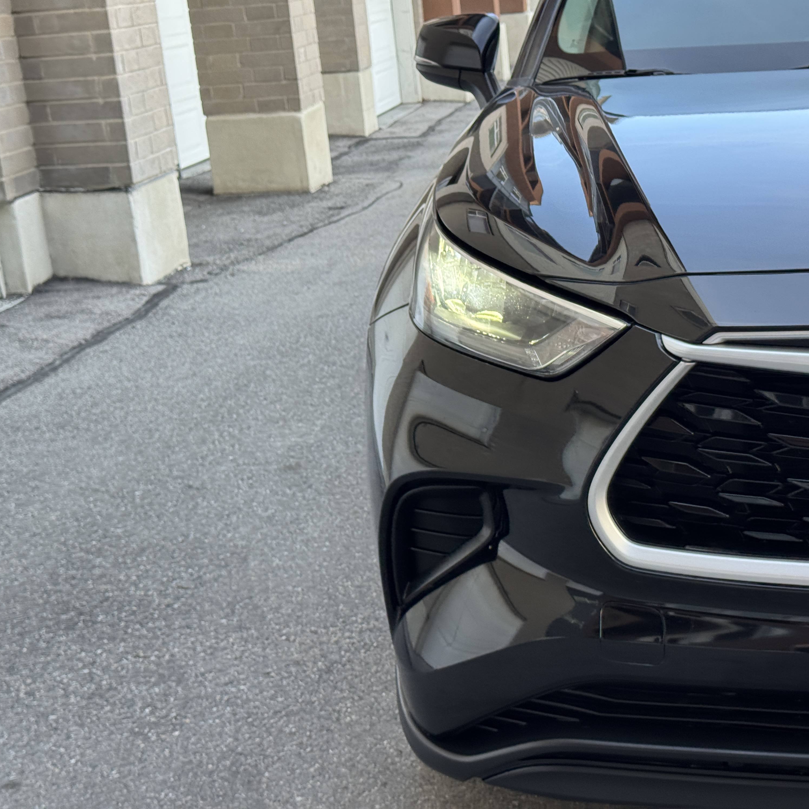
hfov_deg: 29.9
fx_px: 1507
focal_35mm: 57
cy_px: 403
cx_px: 510
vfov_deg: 30.0
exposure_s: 1/179
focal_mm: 6.76
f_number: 1.78
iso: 64
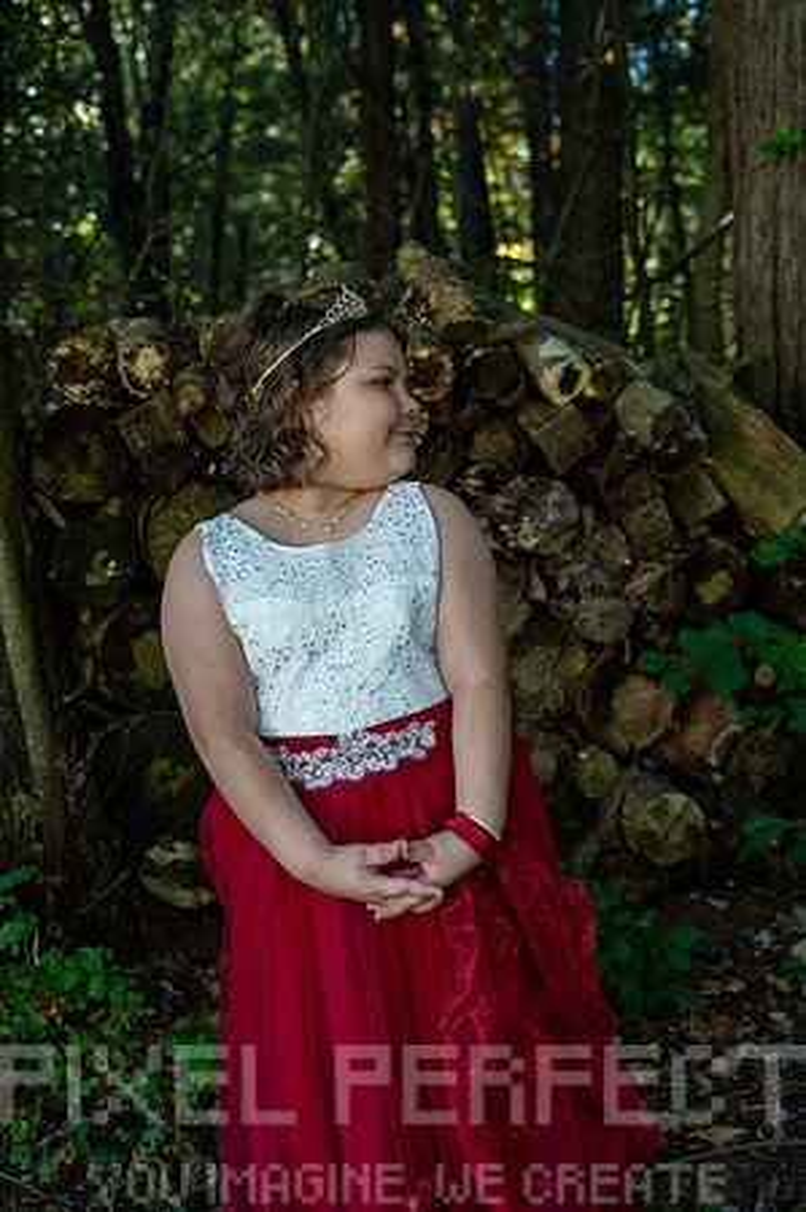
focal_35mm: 47
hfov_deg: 28.6
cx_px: 403
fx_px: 1582
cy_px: 606
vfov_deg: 42.0
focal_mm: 47
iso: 640
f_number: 4.5
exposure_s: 1/200
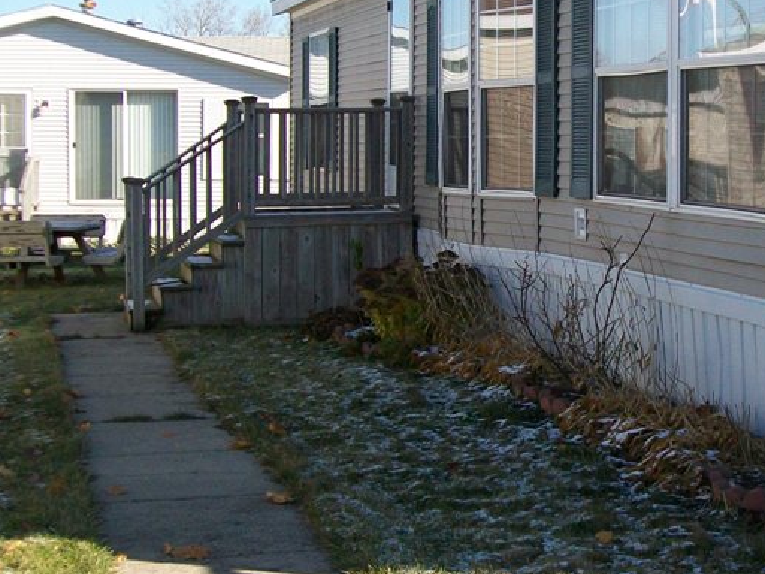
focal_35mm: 72
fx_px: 1591
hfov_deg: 26.4
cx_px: 642
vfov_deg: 20.4
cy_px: 247
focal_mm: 6
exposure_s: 1/640
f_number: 2.7
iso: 64
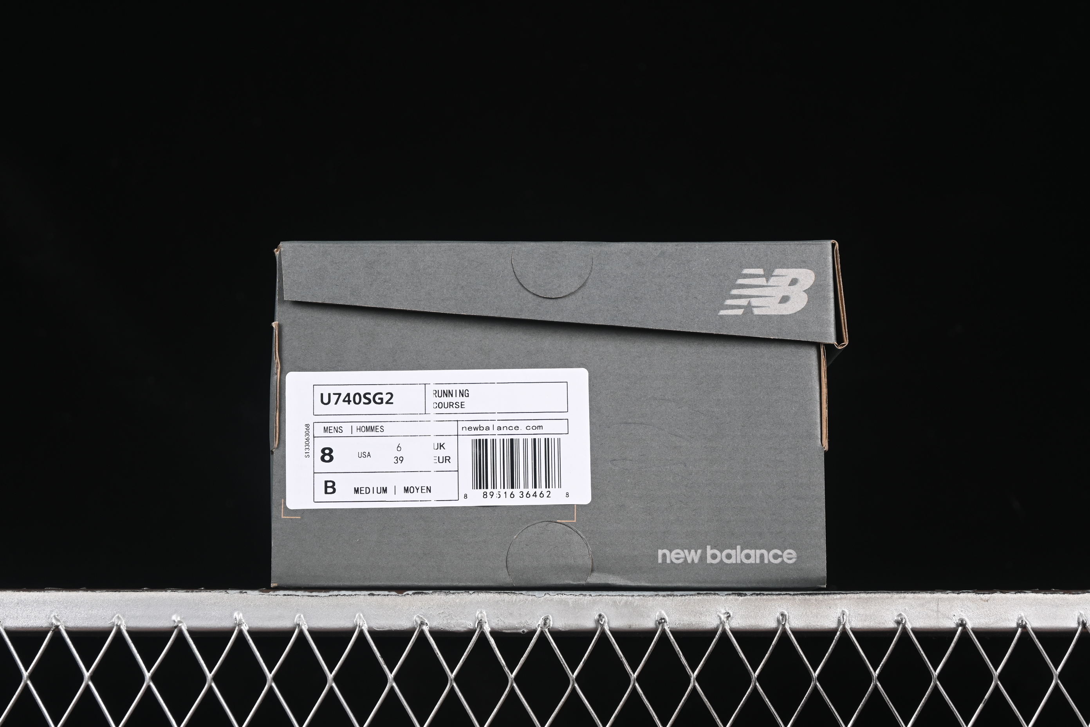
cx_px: 545
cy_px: 364
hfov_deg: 27.0
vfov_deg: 18.2
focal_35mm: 75
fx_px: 2271
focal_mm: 50
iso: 160
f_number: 6.3
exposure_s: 1/60
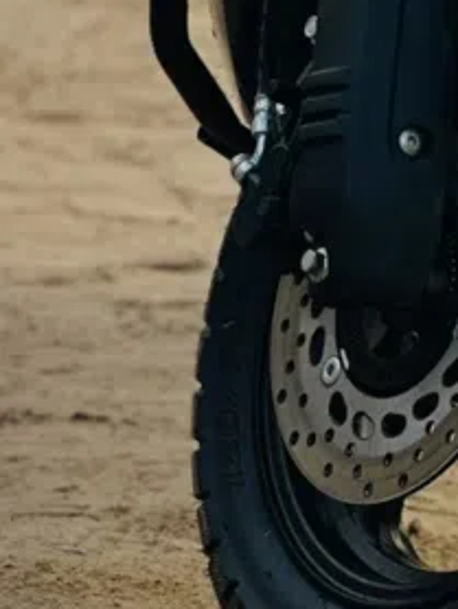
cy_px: -498
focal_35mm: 378
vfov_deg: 5.2
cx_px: 543
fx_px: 6658
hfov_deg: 3.9
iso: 25
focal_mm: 9
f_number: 2.8
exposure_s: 1/264
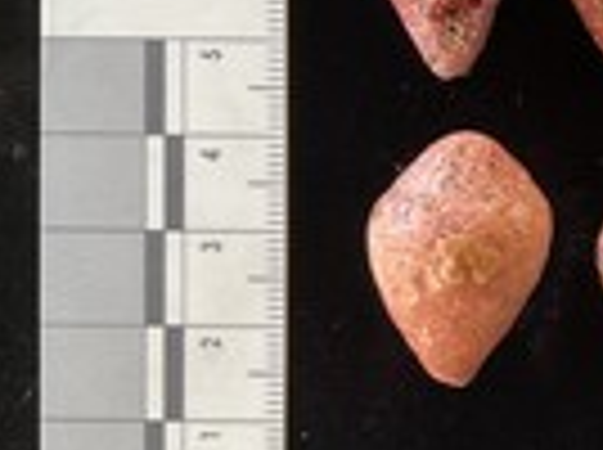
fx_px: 1322
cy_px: 268
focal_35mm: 76
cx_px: 711
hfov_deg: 23.6
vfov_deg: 19.3
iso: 80
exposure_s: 1/60
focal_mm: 3
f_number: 1.8
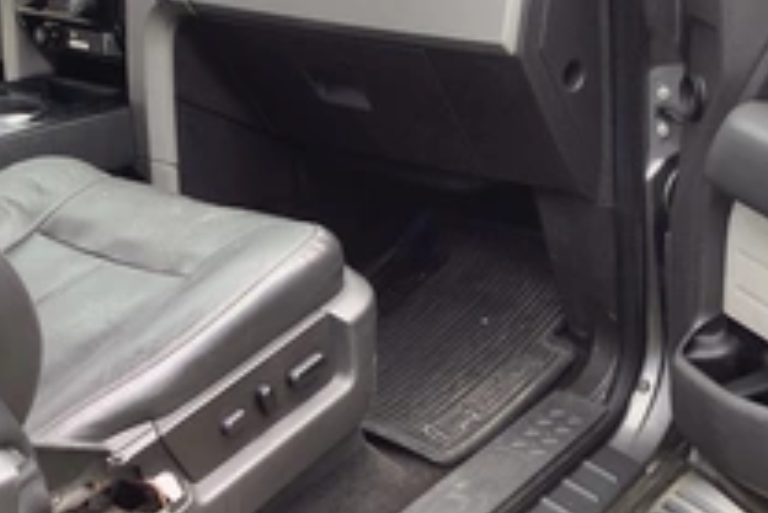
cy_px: 255
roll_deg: +1.0
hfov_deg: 31.0
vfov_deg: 21.9
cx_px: 676
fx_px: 1324
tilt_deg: -21.5
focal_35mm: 62
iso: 32
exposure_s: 1/100
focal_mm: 3.3
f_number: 2.4
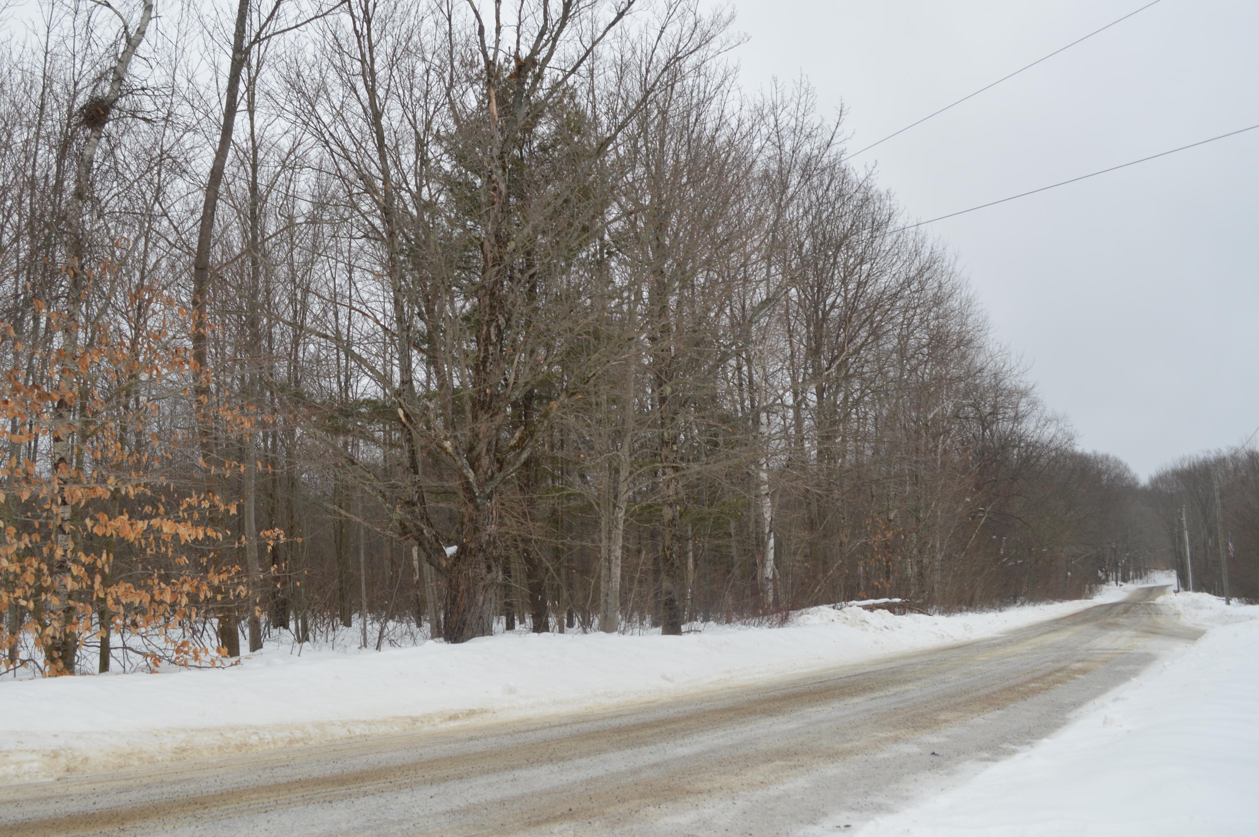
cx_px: 554
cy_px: 365
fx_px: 1118
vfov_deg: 41.0
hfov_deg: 58.6
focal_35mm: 32
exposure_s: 1/200
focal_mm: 18
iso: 100
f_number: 5
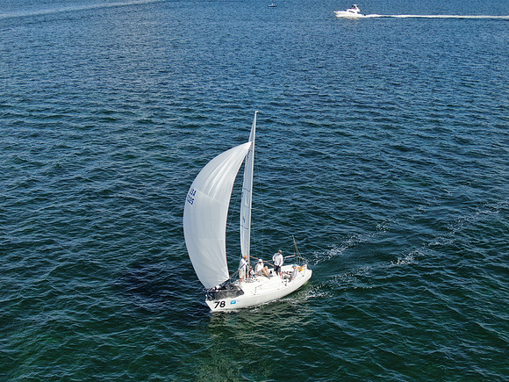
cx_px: 254
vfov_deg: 30.3
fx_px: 706
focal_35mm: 48
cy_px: 191
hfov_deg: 39.7
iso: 100
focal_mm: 8.6
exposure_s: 1/800
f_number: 3.8
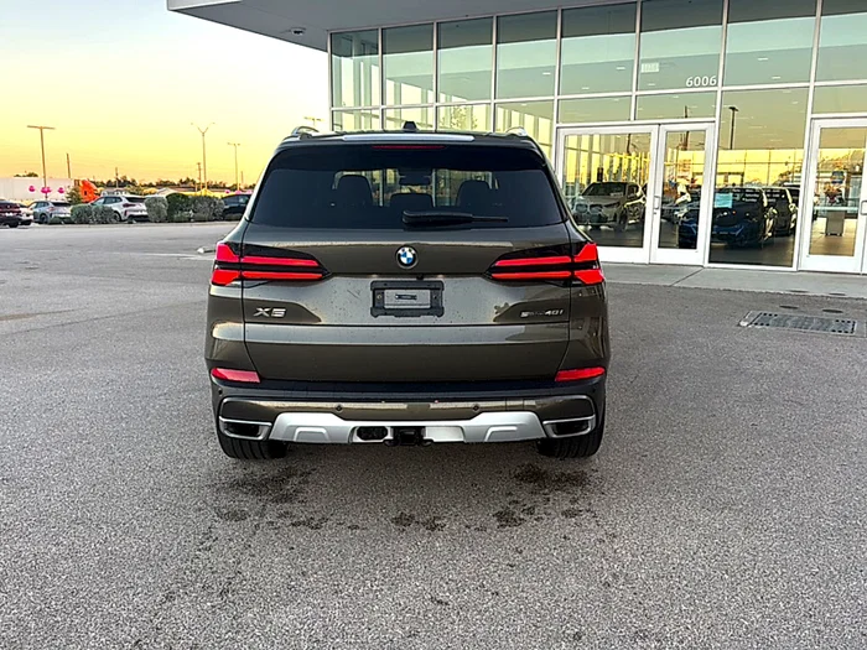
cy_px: 325
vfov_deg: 54.9
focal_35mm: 25
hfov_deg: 69.4
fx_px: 626
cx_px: 434
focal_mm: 6.76
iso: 80
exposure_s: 1/253
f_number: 1.78
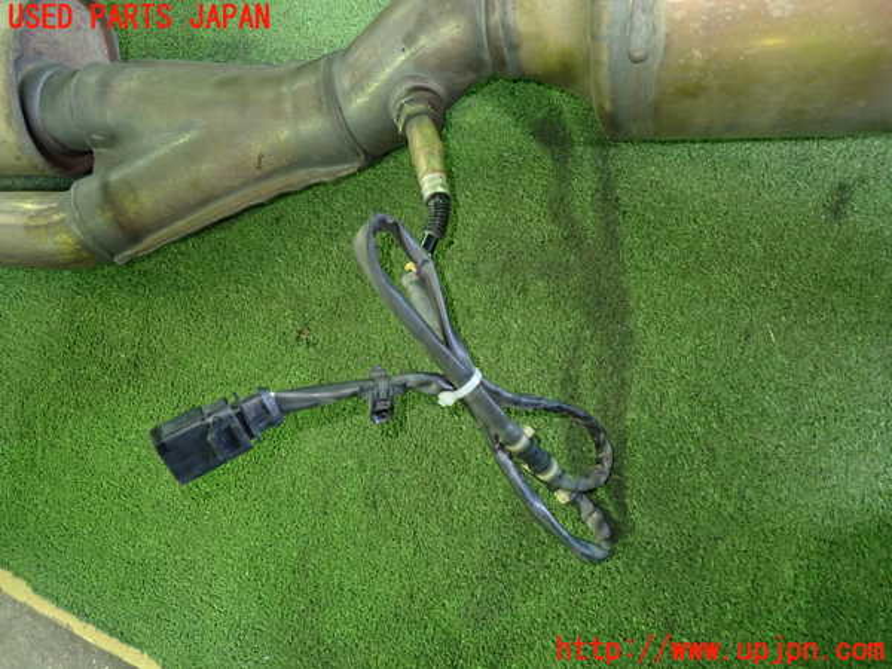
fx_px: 644
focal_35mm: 25
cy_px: 334
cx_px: 446
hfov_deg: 69.4
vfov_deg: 54.9
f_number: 2
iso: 400
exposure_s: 1/30
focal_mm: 4.5
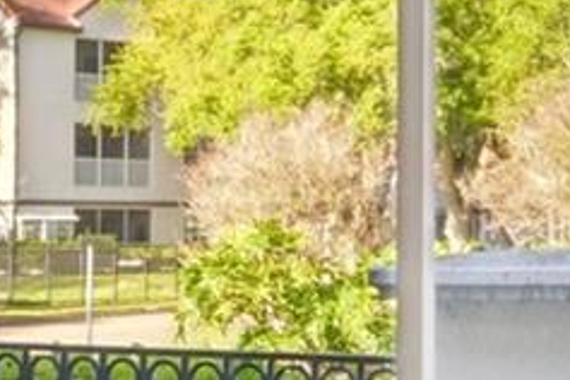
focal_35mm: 108
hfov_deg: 18.9
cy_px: 250
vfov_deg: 12.7
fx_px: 1710
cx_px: 197
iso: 400
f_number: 8
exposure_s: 1/60
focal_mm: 16
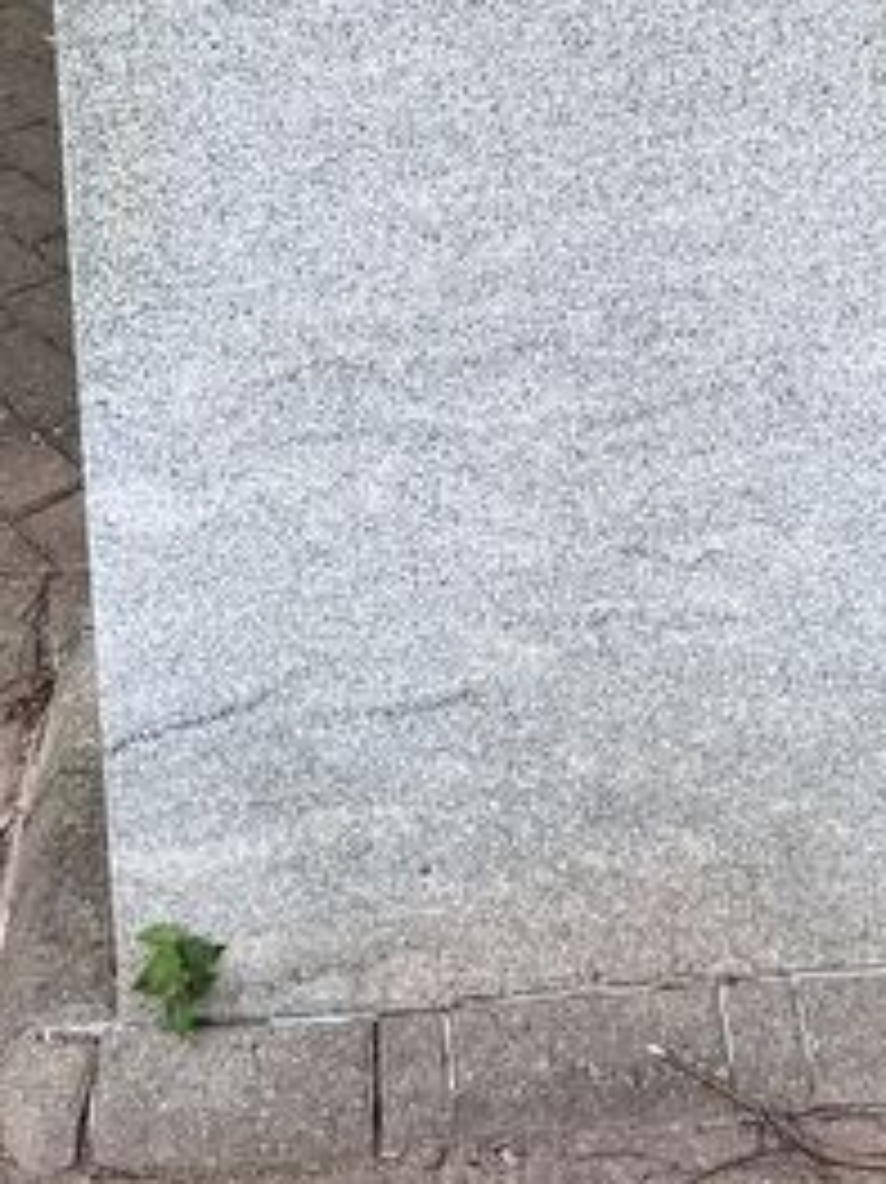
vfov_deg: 21.6
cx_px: 468
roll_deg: +0.8
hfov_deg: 18.6
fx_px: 2698
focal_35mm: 79
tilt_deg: -10.3
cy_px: -482
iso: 50
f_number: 1.6
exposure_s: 1/450
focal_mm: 5.1
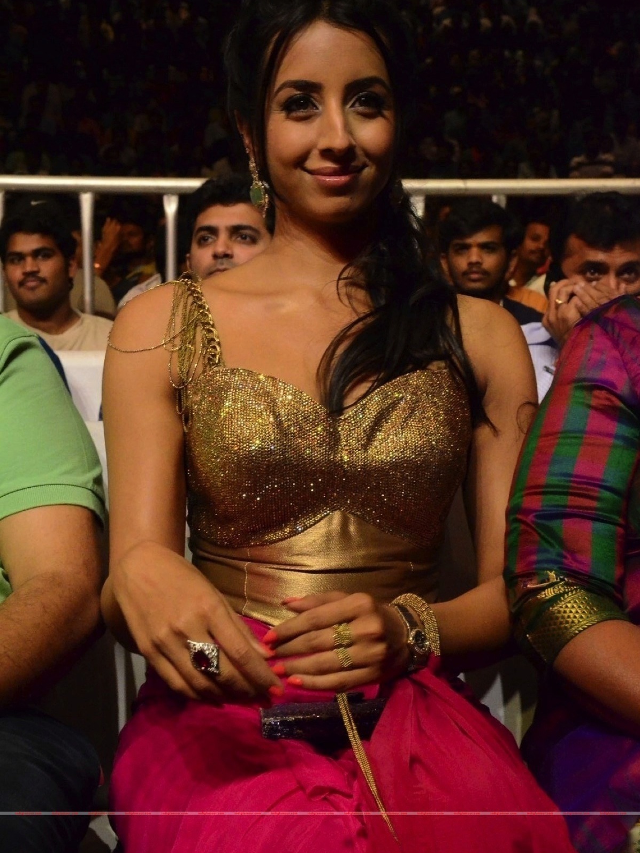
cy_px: 402
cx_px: 321
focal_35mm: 74
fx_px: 1813
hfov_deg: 20.0
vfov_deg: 26.5
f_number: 8
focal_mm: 45
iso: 6400
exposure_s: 1/100
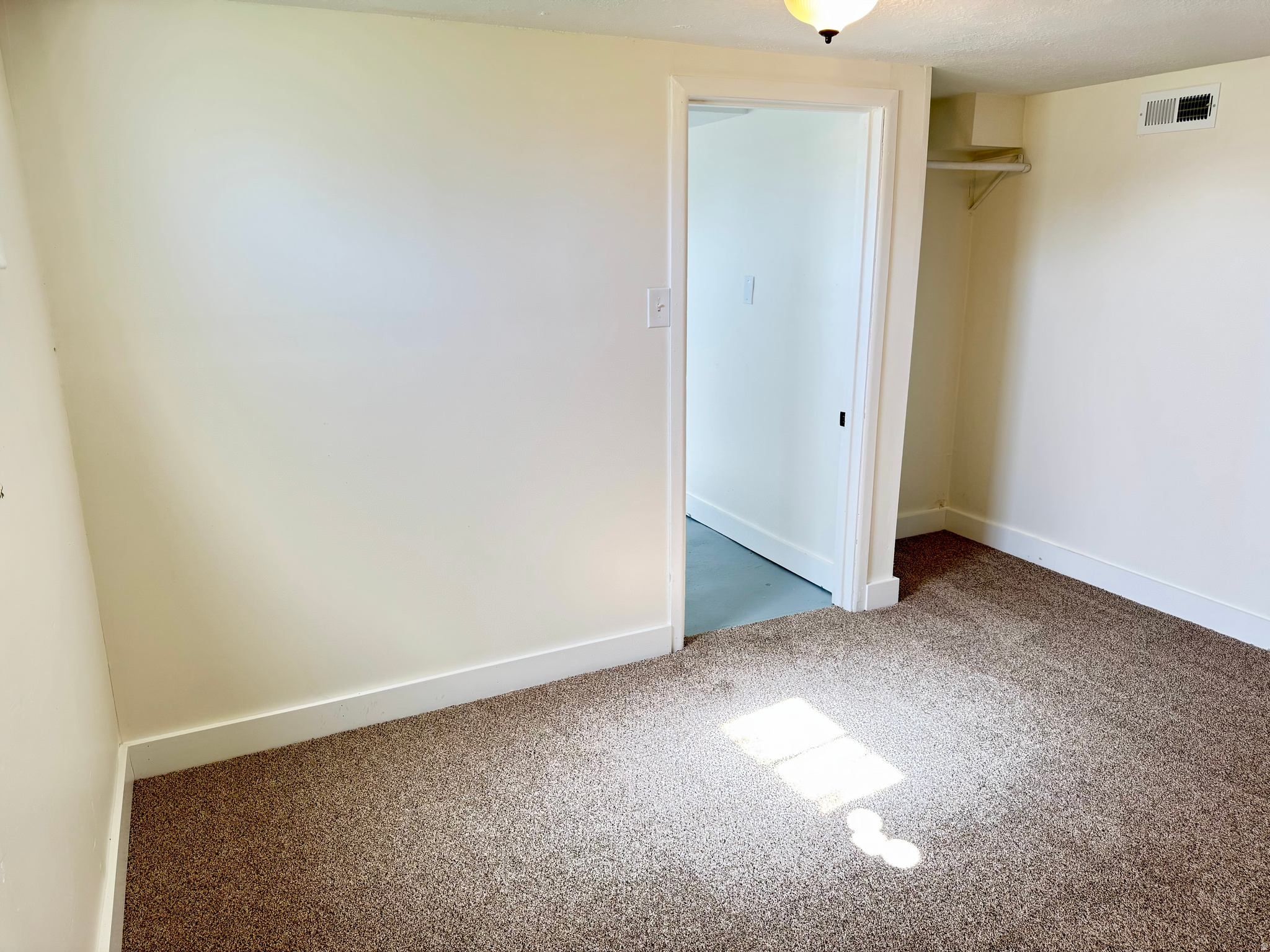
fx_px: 881
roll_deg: -0.5
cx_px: 635
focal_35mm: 24
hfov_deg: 71.6
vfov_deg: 56.8
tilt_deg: -16.7
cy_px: 476
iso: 200
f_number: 1.78
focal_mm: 6.76
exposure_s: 1/60
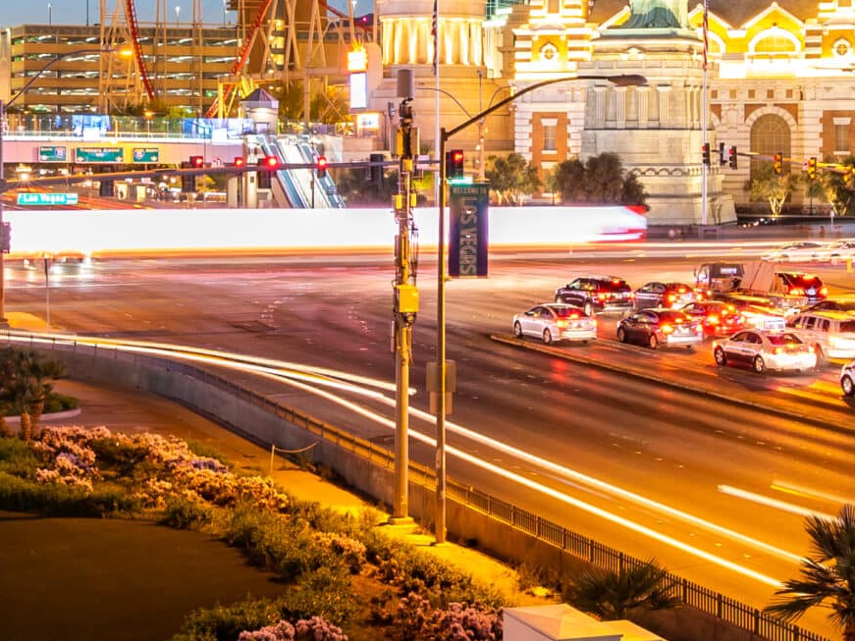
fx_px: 2025
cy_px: -121
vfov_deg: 17.2
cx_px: 604
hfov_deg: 23.7
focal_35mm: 82
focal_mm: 29
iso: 100
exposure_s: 10
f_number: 11
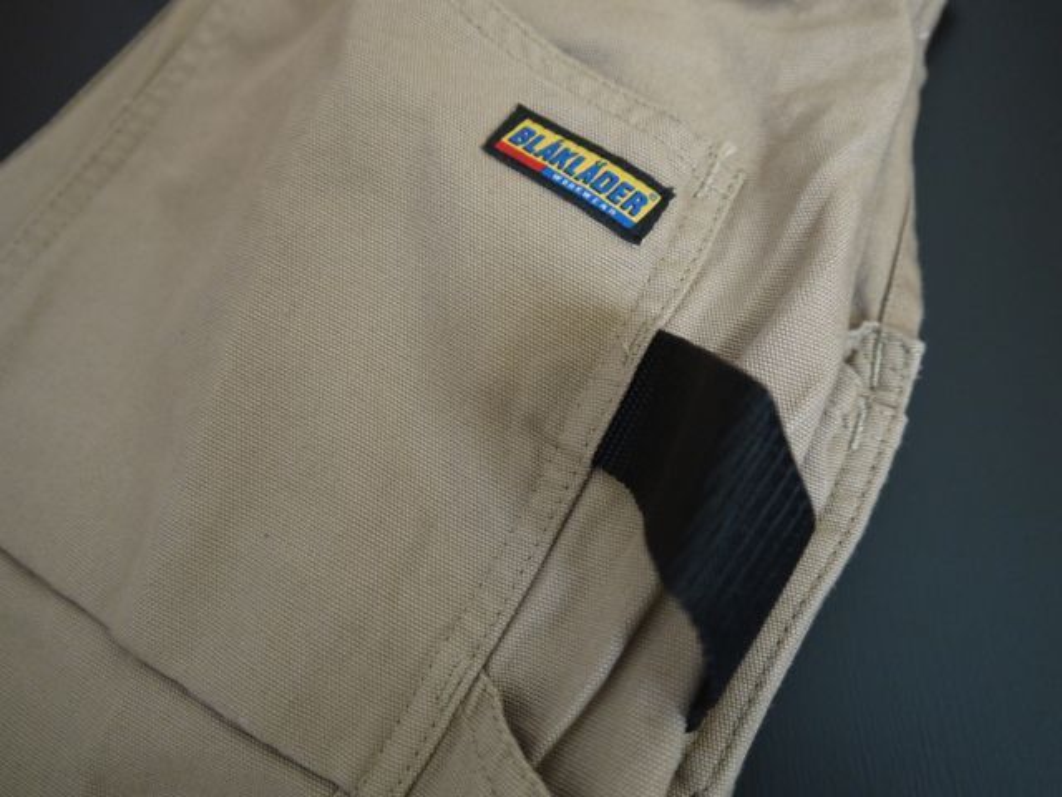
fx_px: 920
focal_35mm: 30
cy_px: 398
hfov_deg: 60.0
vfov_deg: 46.8
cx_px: 531
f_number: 3.6
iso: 800
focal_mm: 15
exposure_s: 1/15
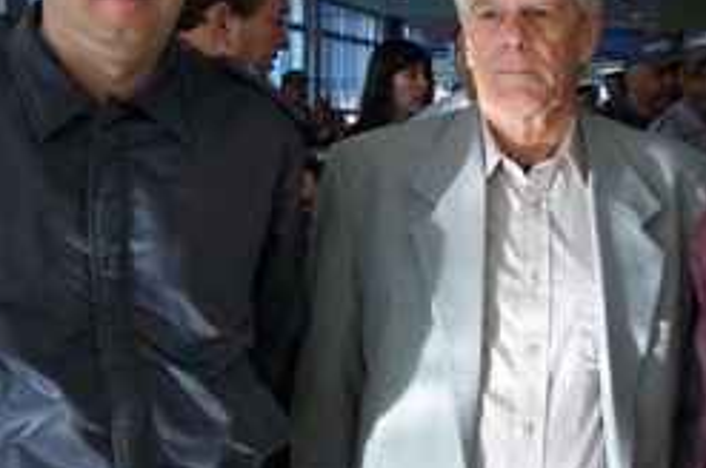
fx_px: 1665
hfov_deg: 23.8
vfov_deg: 16.0
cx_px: 500
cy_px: 143
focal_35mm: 85
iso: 96
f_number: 3
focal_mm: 7.6
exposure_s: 1/147
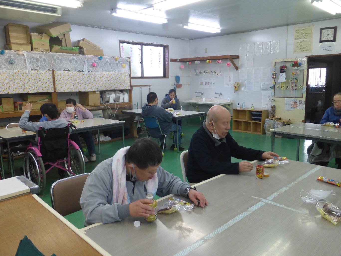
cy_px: 124
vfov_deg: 49.7
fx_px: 276
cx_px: 176
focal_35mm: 28
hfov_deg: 63.4
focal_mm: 4.4
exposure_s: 1/60
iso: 250
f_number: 3.3
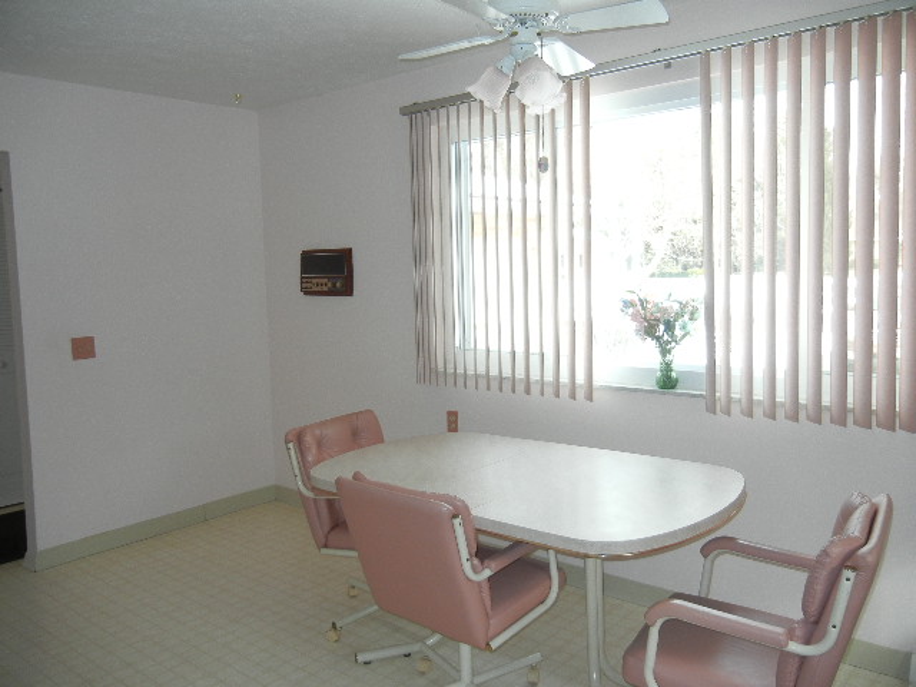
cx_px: 458
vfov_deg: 46.8
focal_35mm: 30
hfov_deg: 60.0
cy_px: 344
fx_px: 794
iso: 160
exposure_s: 1/47.8
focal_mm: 5.4
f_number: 3.5
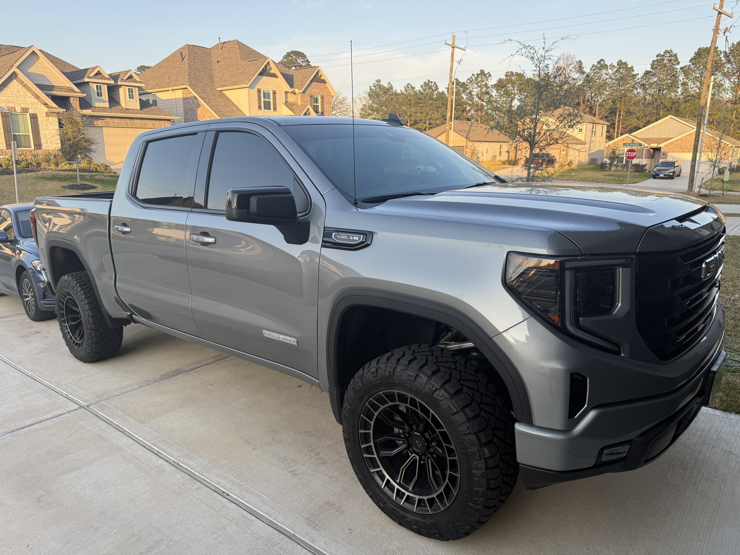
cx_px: 370
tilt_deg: -12.2
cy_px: 278
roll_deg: -0.6
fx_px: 513
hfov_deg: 71.6
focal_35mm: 24
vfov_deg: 56.8
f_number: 1.78
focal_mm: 6.76
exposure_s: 1/772
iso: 100
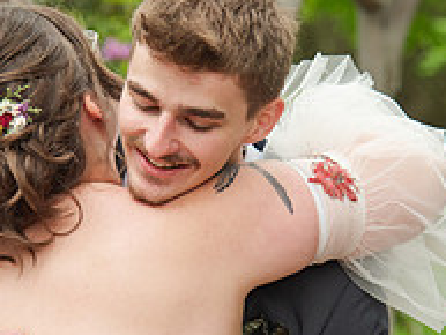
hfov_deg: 7.6
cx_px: 201
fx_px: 3365
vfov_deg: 5.7
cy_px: 155
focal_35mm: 261
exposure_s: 1/400
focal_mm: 82
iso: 180
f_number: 4
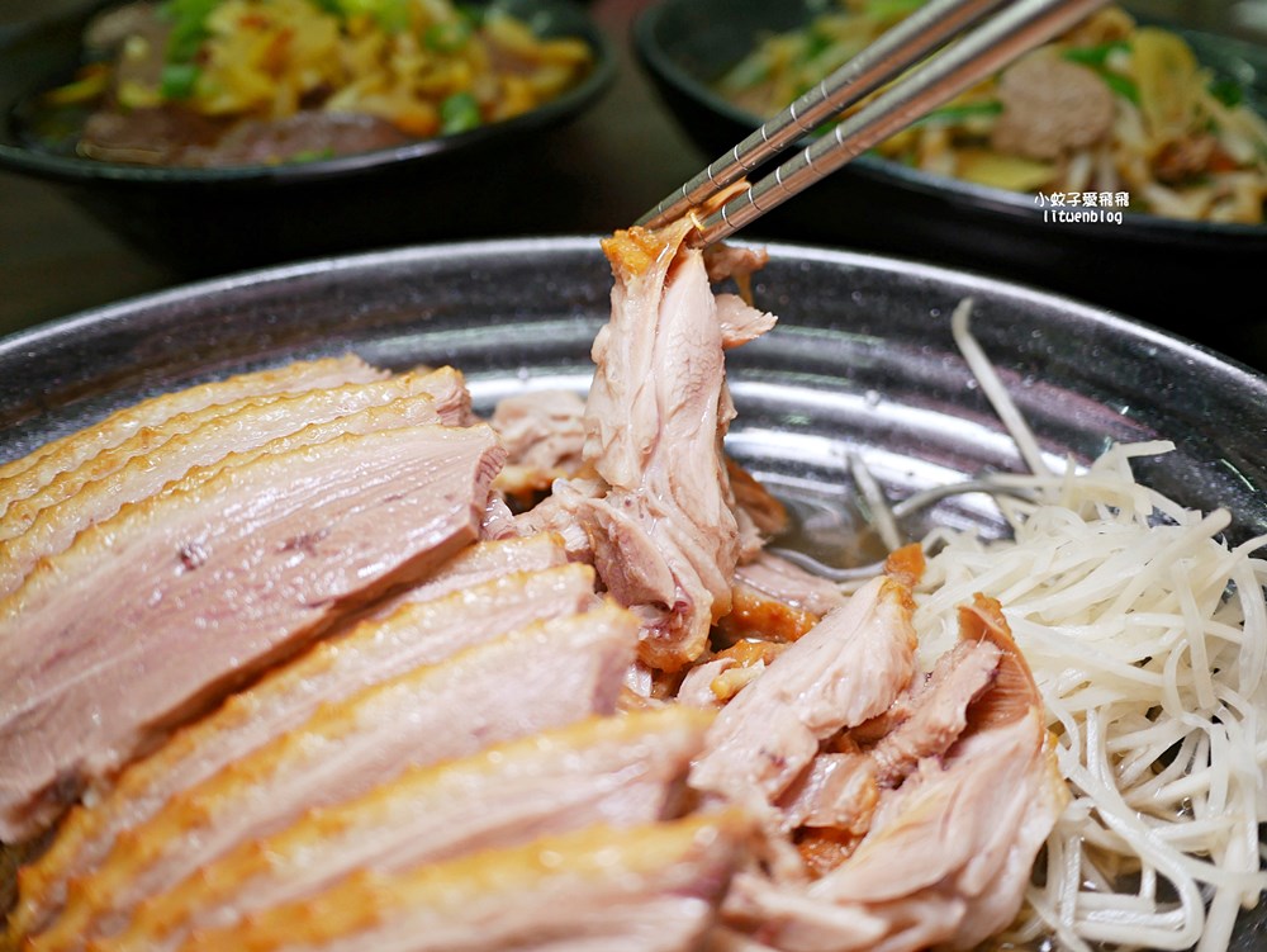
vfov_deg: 49.8
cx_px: 634
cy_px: 476
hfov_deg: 63.4
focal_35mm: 28
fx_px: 1025
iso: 200
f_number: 2.5
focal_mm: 14
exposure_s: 1/80
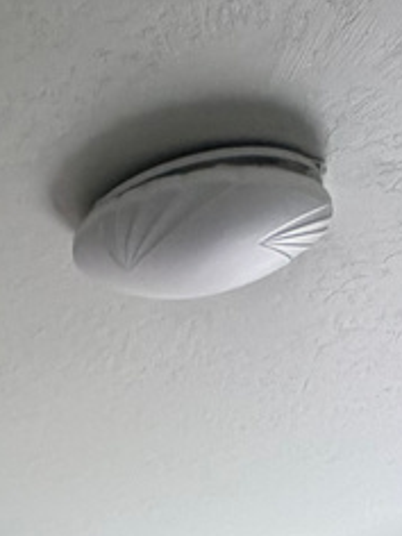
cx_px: -111
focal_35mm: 91
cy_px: 1265
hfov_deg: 15.5
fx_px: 1409
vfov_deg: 14.6
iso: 125
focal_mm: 2.22
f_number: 2.2
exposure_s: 1/121
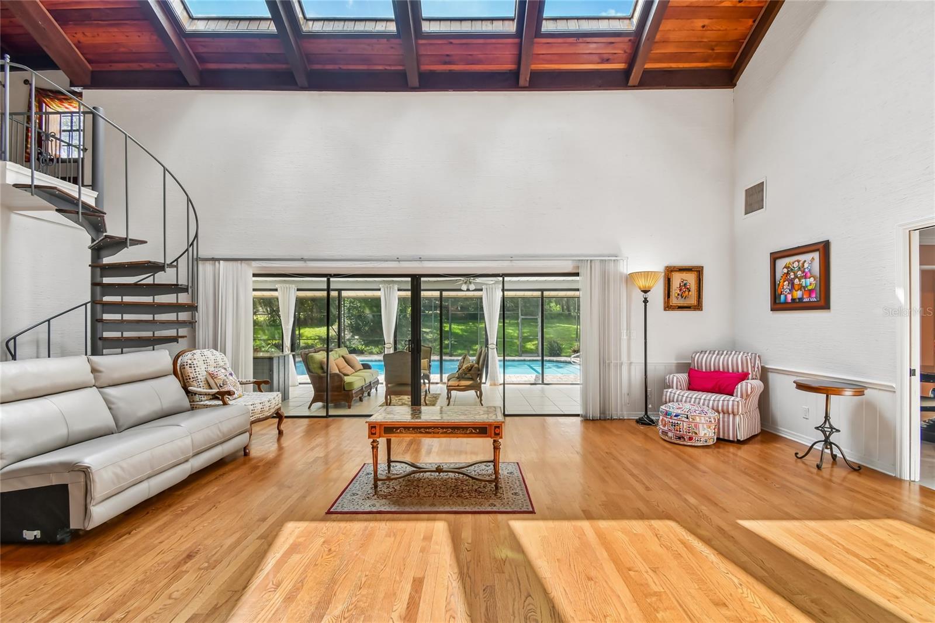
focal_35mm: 15
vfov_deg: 77.3
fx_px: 389
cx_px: 468
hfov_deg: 100.4
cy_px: 312
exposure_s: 1/40
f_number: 8
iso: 100
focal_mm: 10
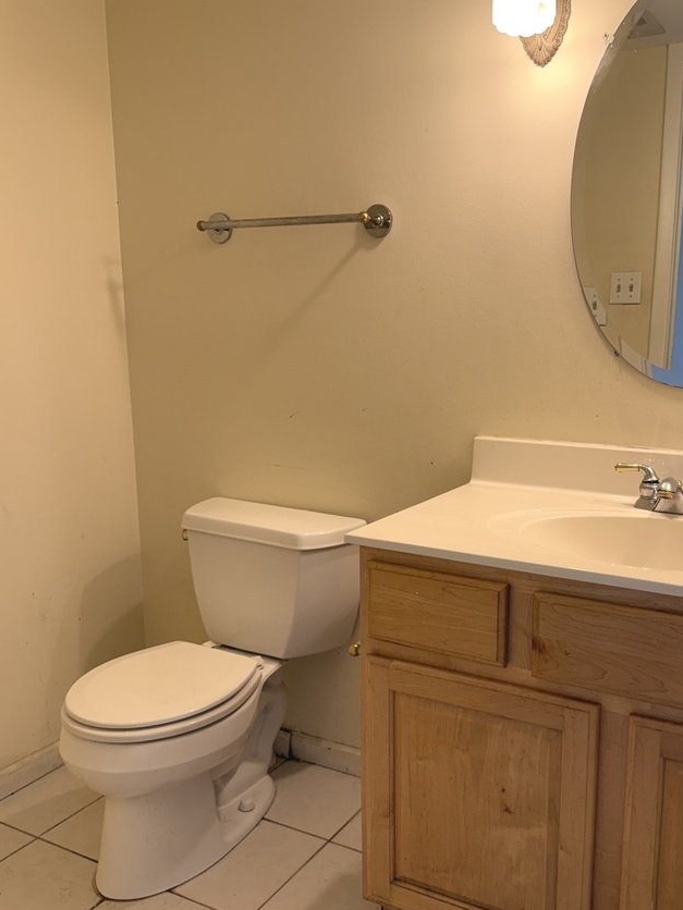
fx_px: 816
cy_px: 481
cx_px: 434
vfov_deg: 58.3
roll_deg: -0.8
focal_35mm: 31
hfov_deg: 45.0
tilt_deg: -11.1
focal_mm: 6.76
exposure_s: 1/120
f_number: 1.78
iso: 80
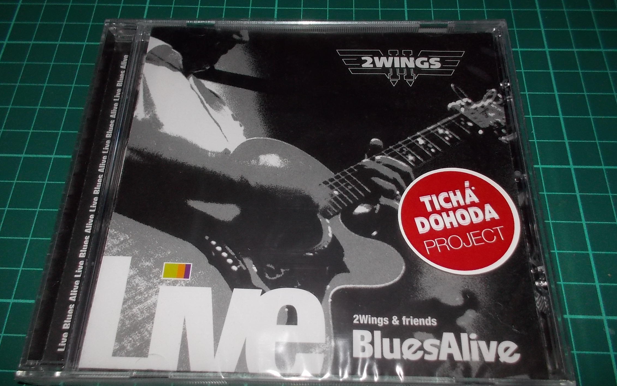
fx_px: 521
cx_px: 310
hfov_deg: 61.2
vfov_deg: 40.6
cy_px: 209
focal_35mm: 31
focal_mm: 4.1
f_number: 3.3
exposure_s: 1/30
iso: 200
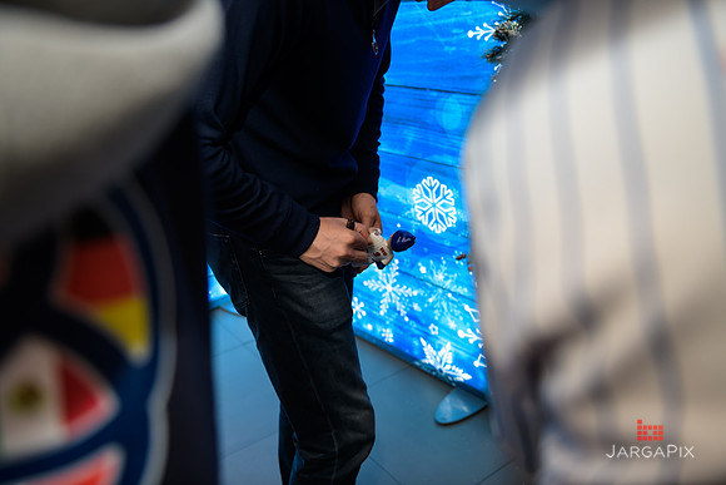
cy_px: 242
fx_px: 625
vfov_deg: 42.3
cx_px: 363
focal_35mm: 31
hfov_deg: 60.3
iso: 400
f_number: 3.2
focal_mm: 31
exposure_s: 1/125
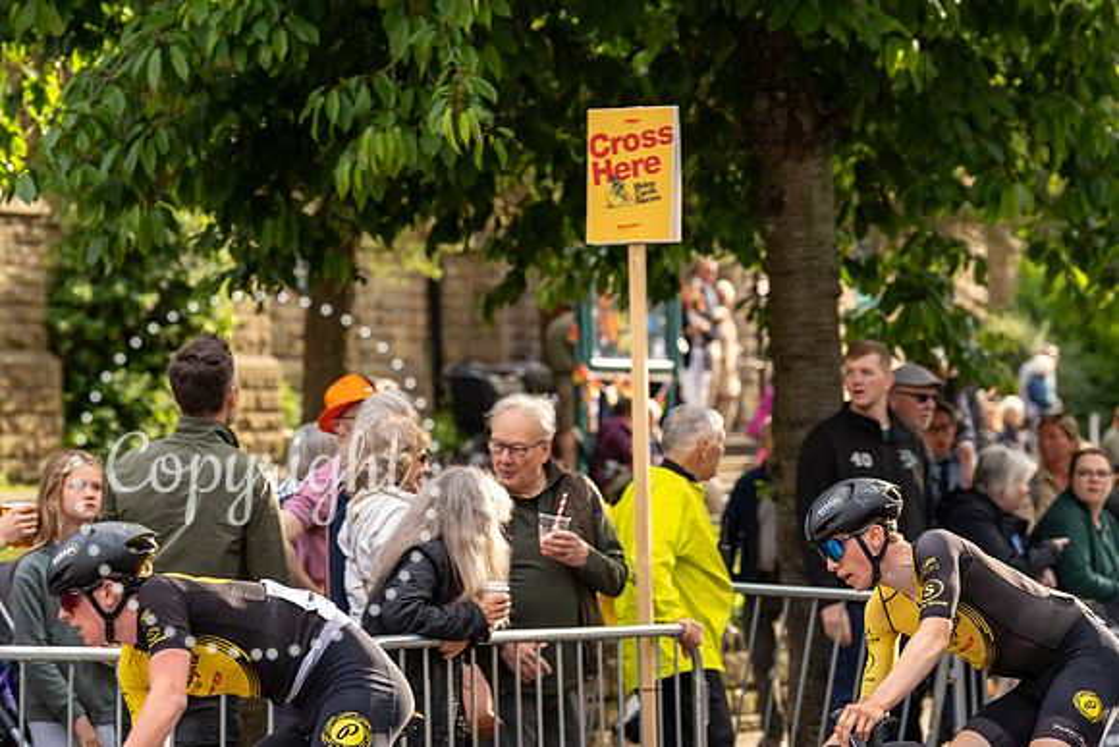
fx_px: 3833
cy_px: 310
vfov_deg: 11.1
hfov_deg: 16.6
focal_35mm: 123
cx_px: 462
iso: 400
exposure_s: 1/800
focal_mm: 105
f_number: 3.5
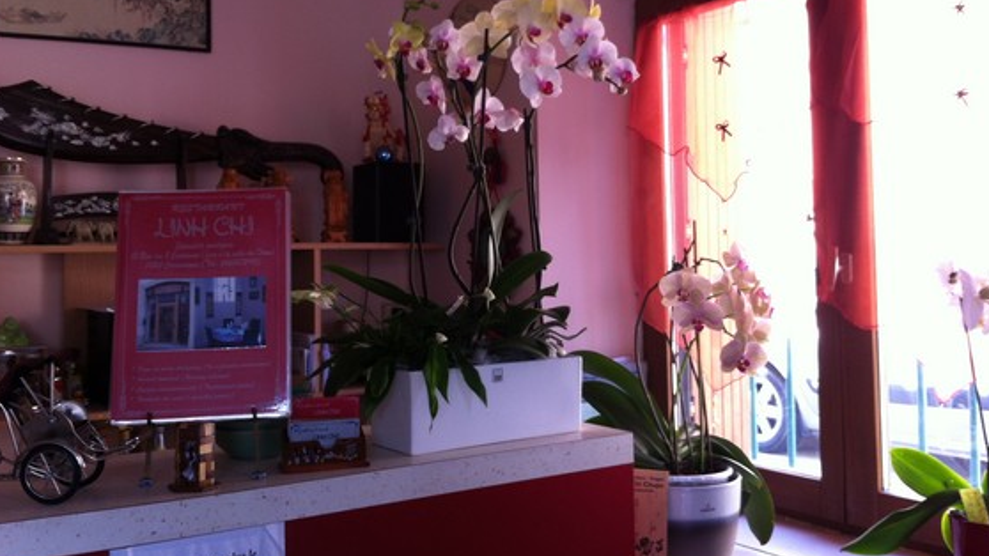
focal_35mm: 41
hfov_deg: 49.4
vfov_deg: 28.9
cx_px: 494
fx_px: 1075
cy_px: 212
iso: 80
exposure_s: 1/20
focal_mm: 3.85
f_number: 2.8
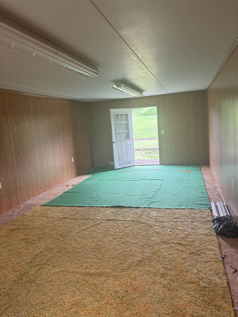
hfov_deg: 53.1
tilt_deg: -7.7
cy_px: 158
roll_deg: +4.2
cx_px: 119
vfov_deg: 67.3
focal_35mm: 26
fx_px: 238
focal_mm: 5.96
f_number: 1.6
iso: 80
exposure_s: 1/121
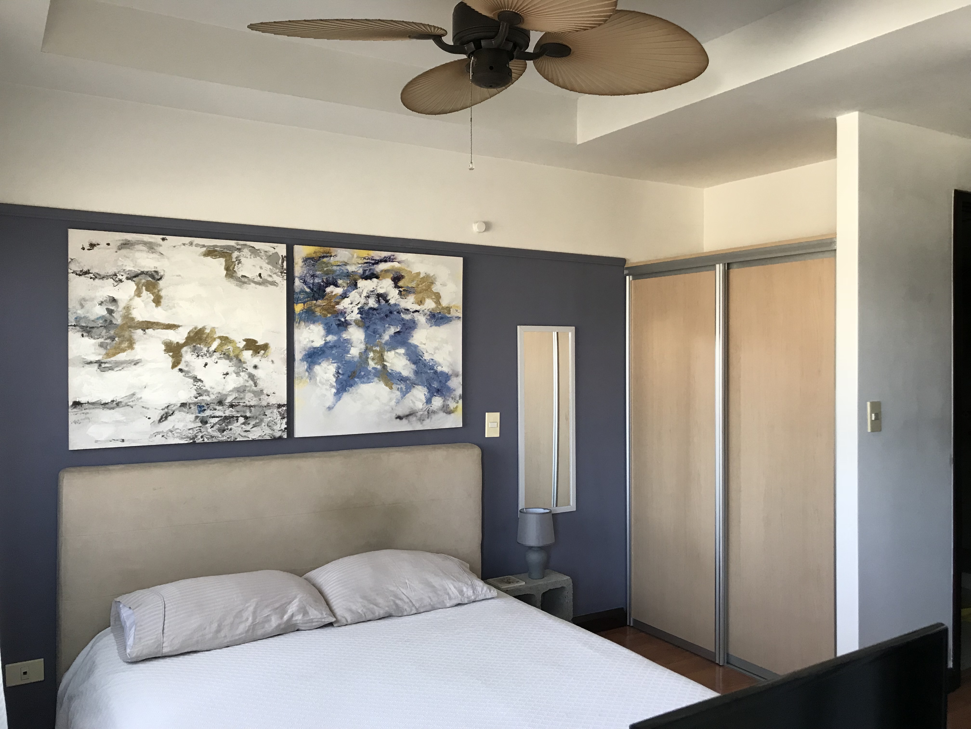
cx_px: 486
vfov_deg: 49.7
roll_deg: -0.7
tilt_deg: +0.6
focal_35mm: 28
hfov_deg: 63.4
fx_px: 785
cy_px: 364
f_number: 1.8
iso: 32
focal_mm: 3.99
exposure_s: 1/30
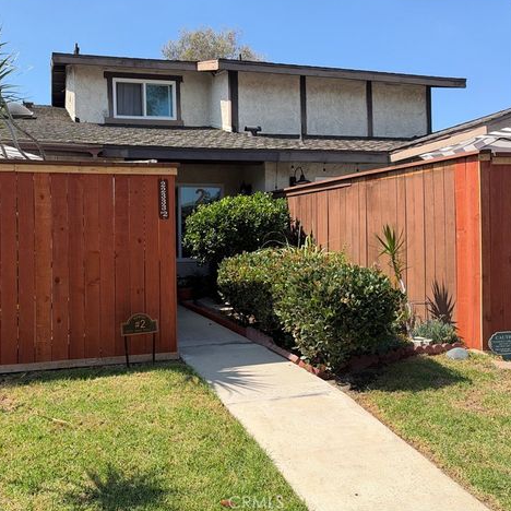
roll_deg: +1.1
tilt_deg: +0.8
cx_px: 168
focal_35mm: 29
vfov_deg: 55.6
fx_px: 484
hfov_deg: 54.4
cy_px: 250
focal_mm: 6.93
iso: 80
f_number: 1.8
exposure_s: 1/2110
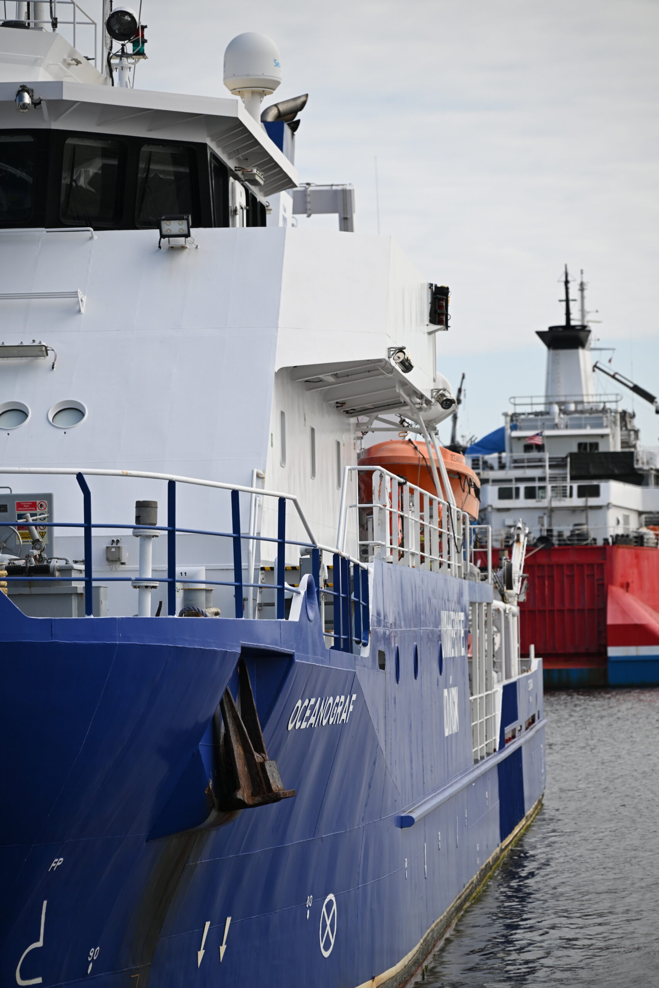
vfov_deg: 17.1
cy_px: 494
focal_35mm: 120
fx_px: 3294
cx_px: 330
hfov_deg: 11.4
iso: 400
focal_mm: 120
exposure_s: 1/3200
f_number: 4
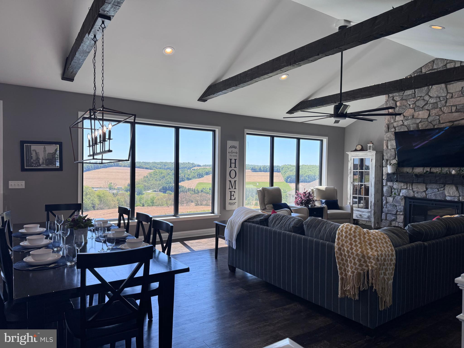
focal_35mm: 24
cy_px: 174
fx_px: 322
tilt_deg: -1.6
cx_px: 232
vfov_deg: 56.8
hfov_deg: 71.6
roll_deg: -1.2
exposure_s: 1/678
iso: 80
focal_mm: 6.76
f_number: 1.78
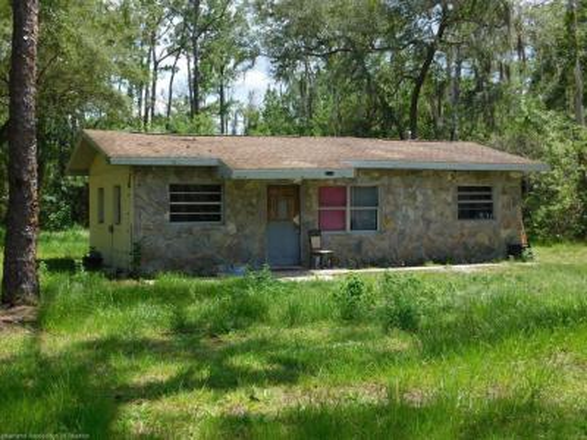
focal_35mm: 45
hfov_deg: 42.1
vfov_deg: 32.2
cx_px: 294
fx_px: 763
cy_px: 220
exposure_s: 1/640
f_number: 3.7
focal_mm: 8
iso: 125
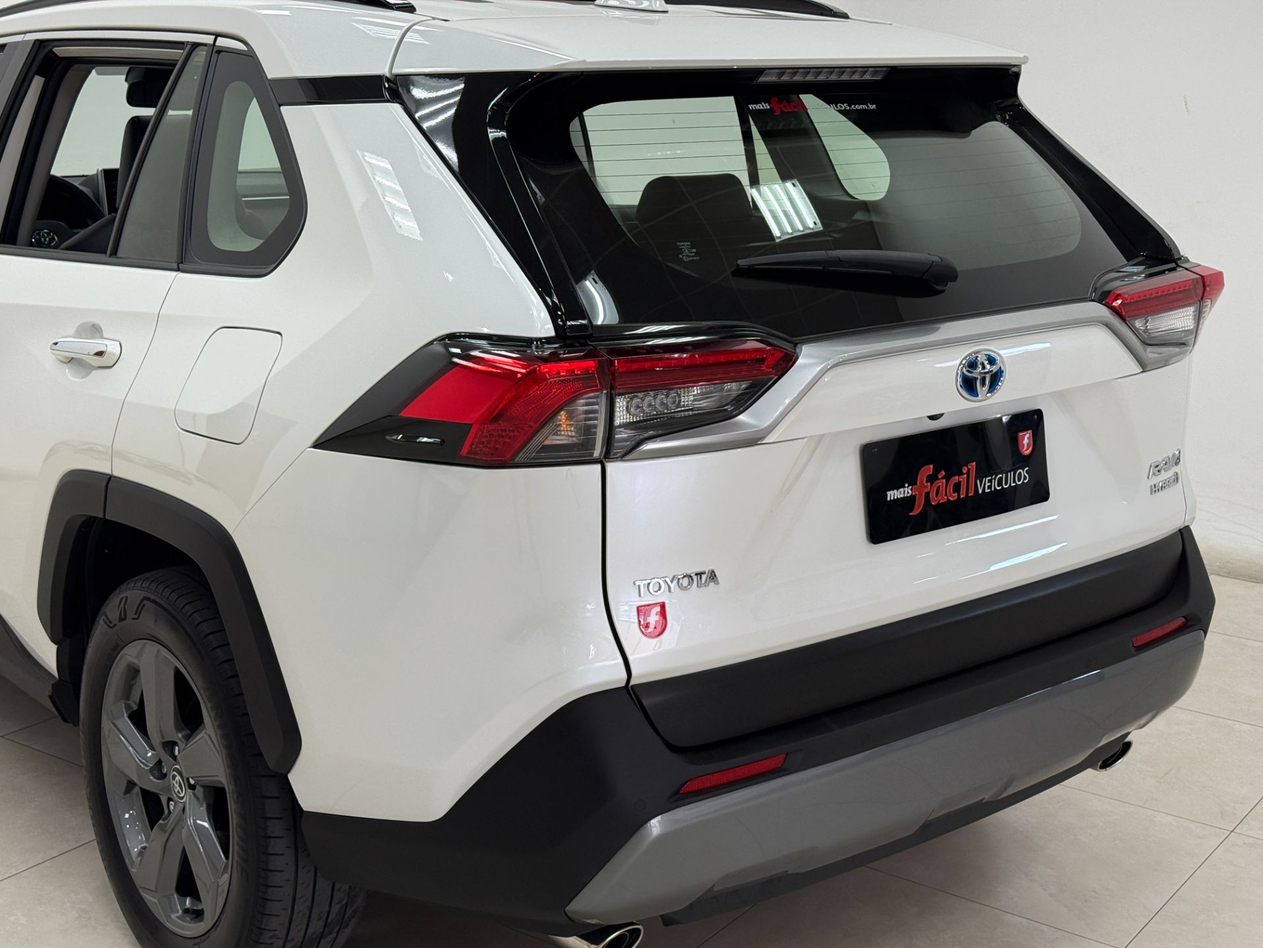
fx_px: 1751
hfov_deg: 39.7
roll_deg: -0.8
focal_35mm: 48
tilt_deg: -14.3
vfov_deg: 30.3
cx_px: 632
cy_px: 474
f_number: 1.78
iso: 125
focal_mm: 6.76
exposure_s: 1/180
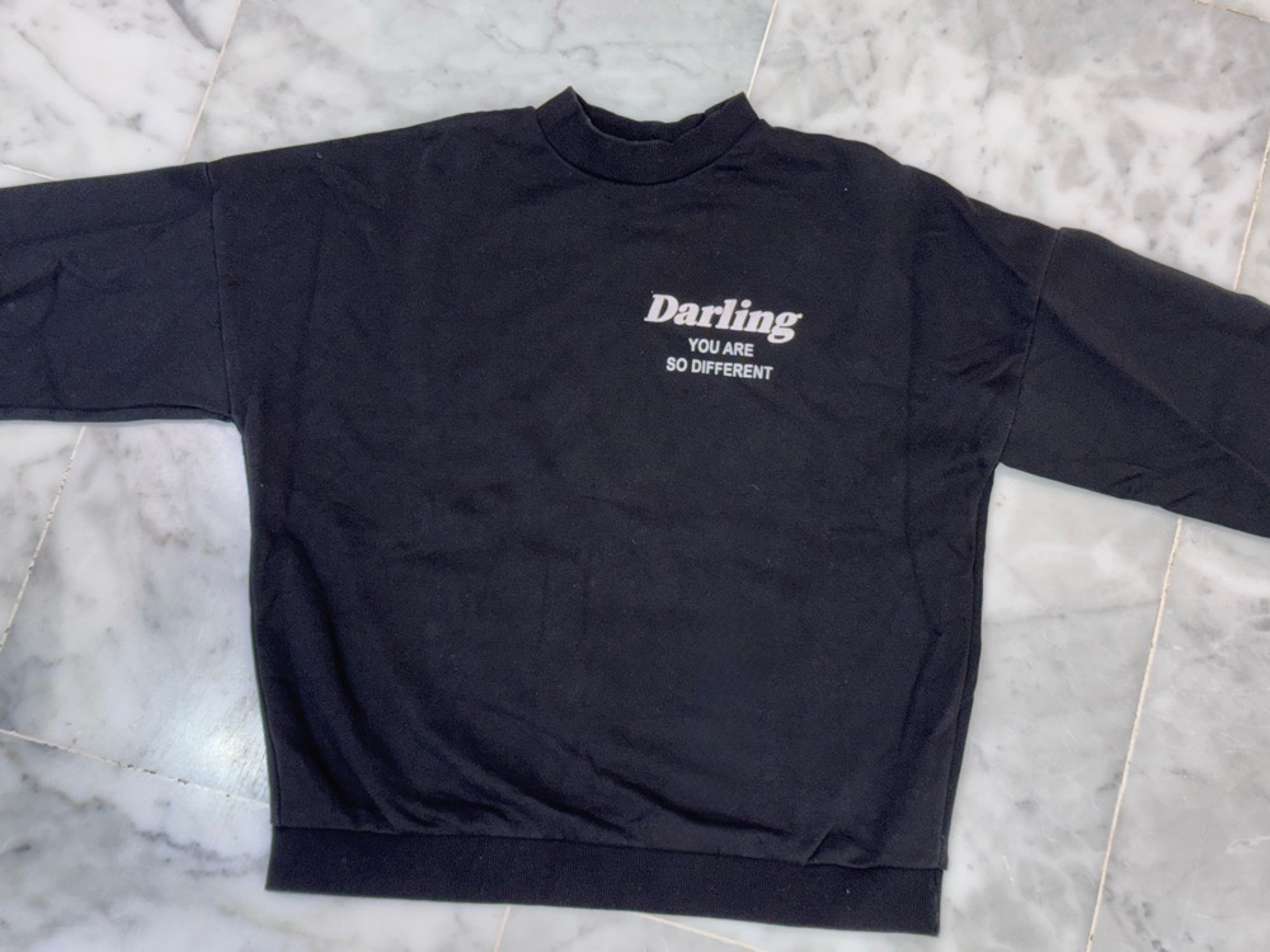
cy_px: 476
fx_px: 1761
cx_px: 635
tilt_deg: -78.0
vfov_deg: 30.3
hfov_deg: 39.7
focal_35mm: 48
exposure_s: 1/50
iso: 80
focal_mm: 6.76
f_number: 1.78
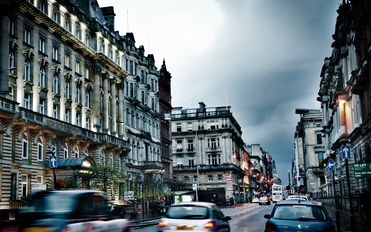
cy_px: 128
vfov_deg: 26.8
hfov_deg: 41.8
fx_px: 485
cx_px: 169
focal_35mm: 48
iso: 640
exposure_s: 1/13
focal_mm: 42
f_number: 6.3
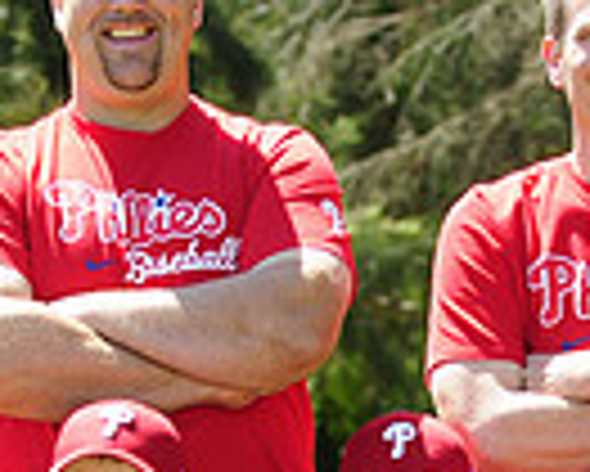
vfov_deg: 3.5
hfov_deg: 4.4
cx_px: 360
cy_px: 614
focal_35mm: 436
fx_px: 7619
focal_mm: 70
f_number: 4.5
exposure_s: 1/500
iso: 200
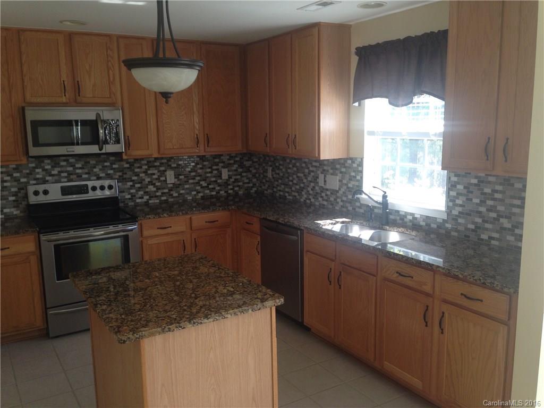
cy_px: 204
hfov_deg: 55.4
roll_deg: +0.5
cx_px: 272
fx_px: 519
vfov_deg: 42.9
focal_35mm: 33
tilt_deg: -10.5
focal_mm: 4.12
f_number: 2.4
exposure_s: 1/60
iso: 64
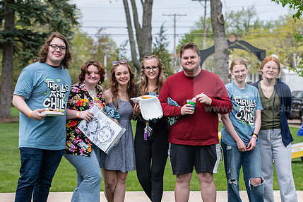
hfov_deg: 17.8
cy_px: 123
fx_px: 968
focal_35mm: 115
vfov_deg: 11.9
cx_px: 172
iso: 160
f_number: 4.5
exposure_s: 1/500
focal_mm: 85
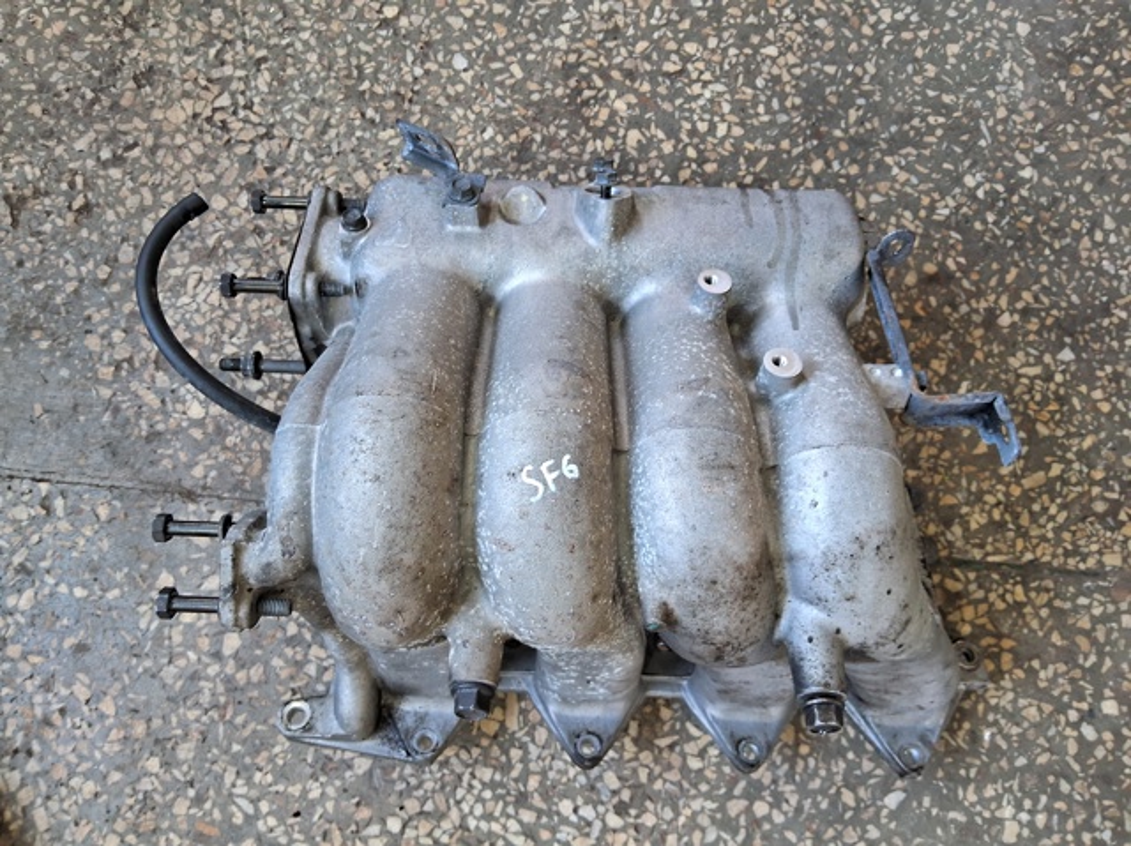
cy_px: 423
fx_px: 849
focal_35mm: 26
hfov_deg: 67.3
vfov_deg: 53.0
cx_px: 566
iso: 320
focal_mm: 3.98
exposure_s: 1/50
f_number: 1.8
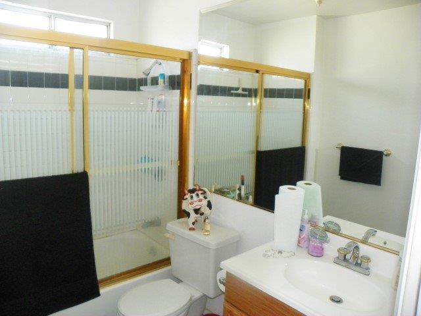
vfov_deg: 53.1
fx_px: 316
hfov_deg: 67.3
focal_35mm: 26
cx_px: 210
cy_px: 158
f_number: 2.8
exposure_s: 1/40
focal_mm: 4.6
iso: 160
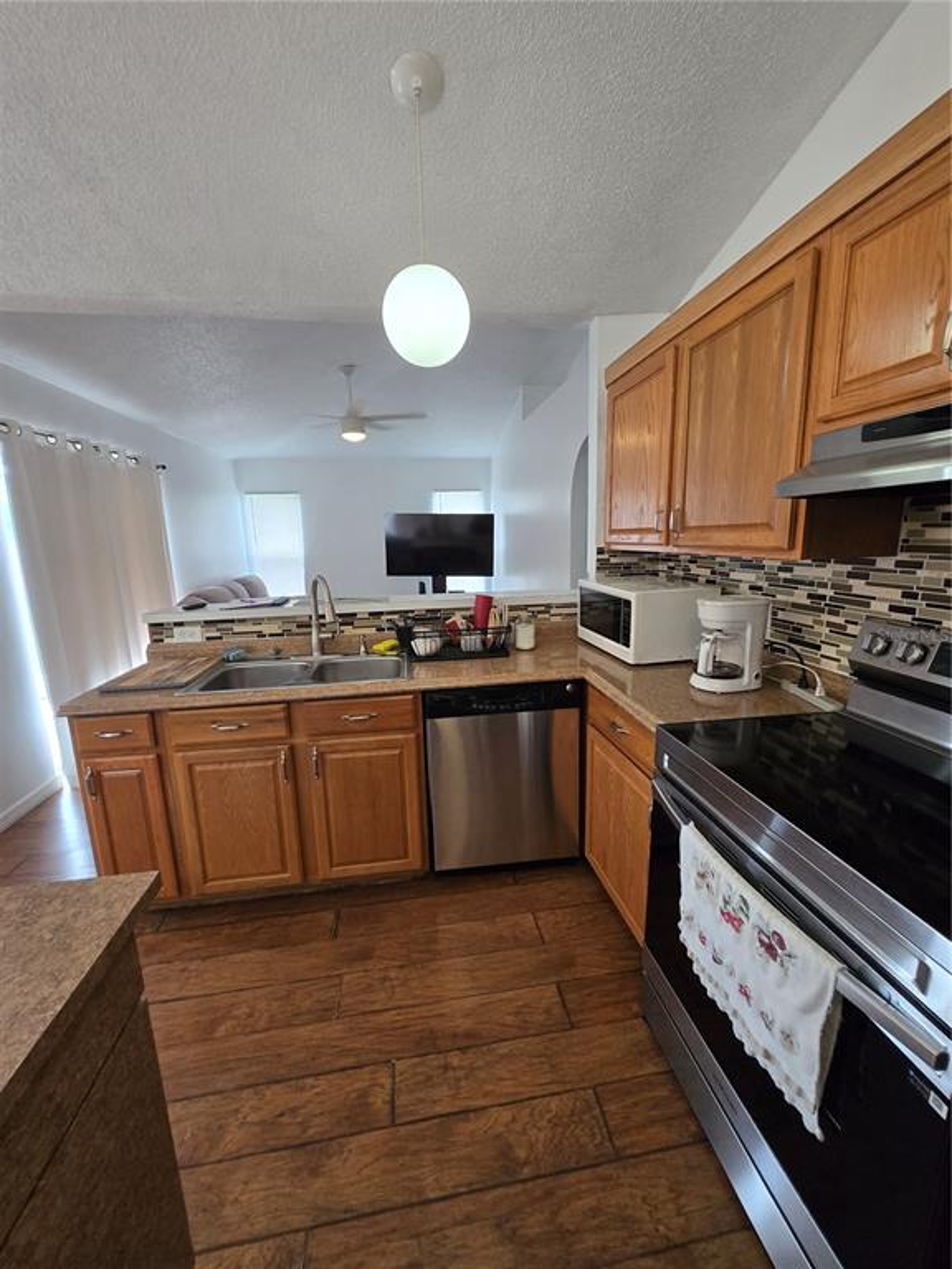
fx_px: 477
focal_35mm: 13
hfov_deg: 89.9
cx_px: 476
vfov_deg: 106.2
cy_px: 634
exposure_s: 1/60
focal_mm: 1.7
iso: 125
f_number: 2.2
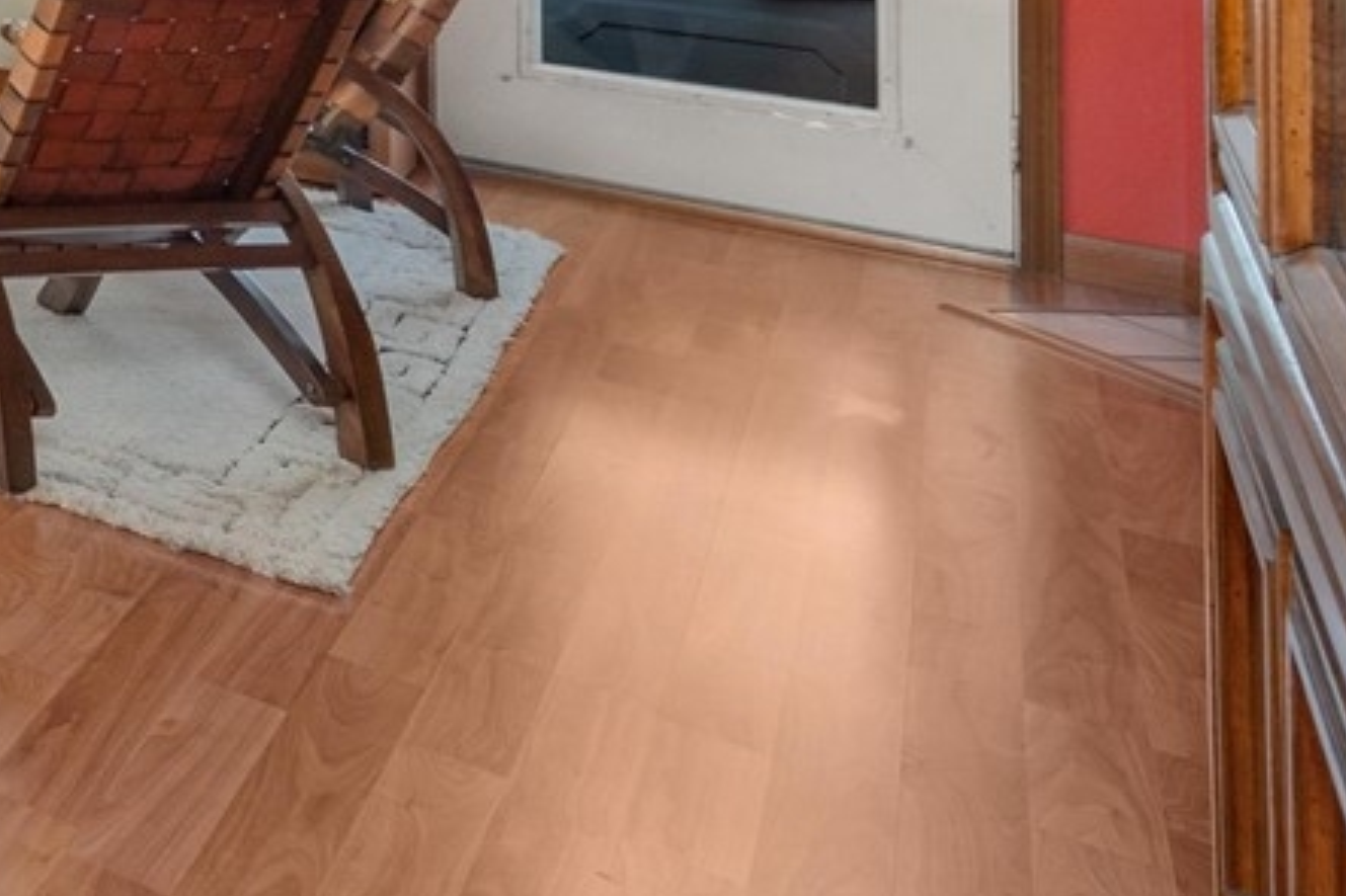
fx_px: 1719
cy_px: -378
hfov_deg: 23.3
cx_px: -1019
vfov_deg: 24.1
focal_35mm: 46
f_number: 6.7
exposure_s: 1/15
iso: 1000
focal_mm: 12
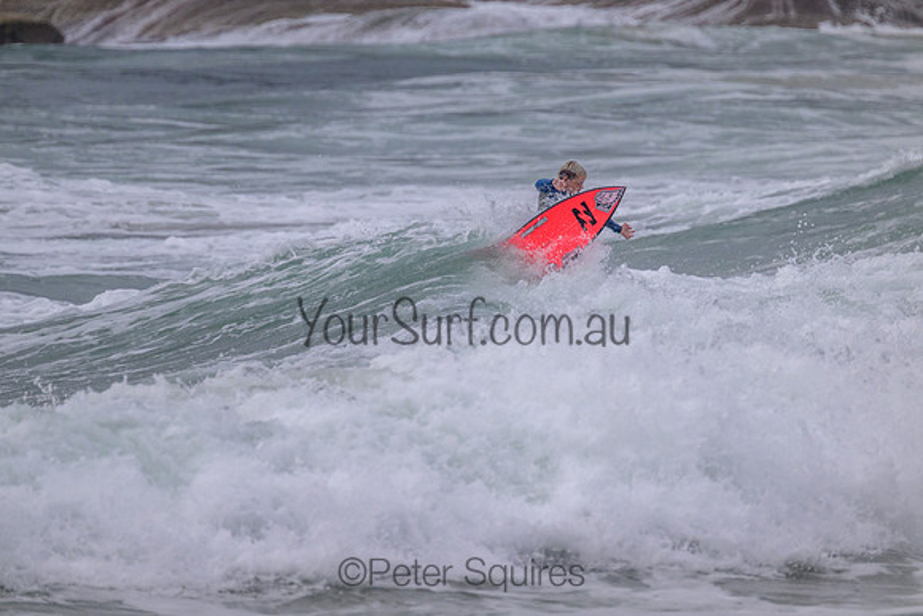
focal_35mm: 800
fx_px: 20515
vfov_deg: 1.7
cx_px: 462
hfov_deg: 2.6
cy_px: 308
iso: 800
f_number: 11
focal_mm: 800
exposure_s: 1/1600
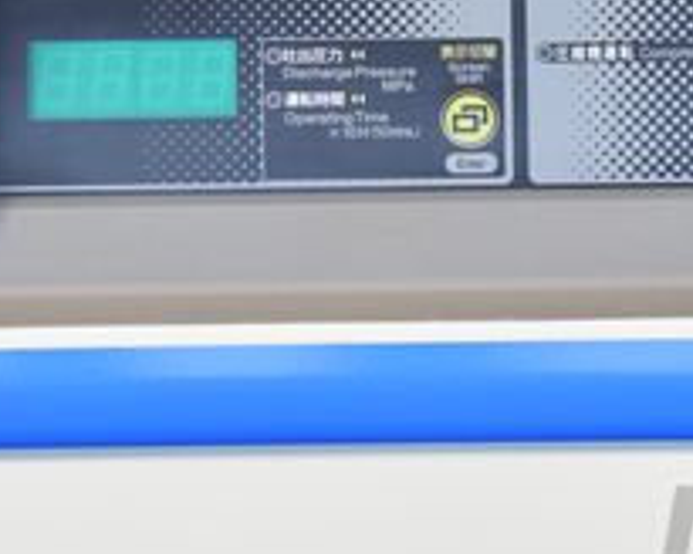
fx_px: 6050
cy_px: 57
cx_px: 521
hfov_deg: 6.5
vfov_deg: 5.2
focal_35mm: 295
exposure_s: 1/1250
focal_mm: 86
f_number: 6.3
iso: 1250
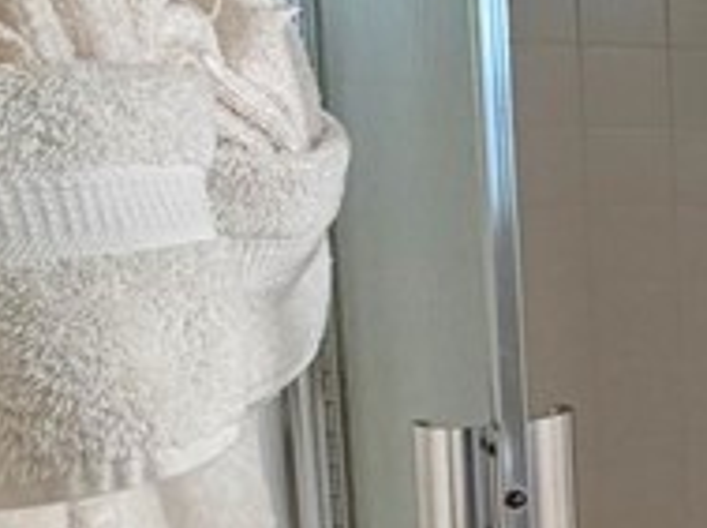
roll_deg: -1.5
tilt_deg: -8.2
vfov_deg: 19.3
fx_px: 1549
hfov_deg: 18.1
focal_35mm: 76
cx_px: 1395
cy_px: 296
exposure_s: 1/120
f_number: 2.2
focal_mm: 2.22
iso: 100
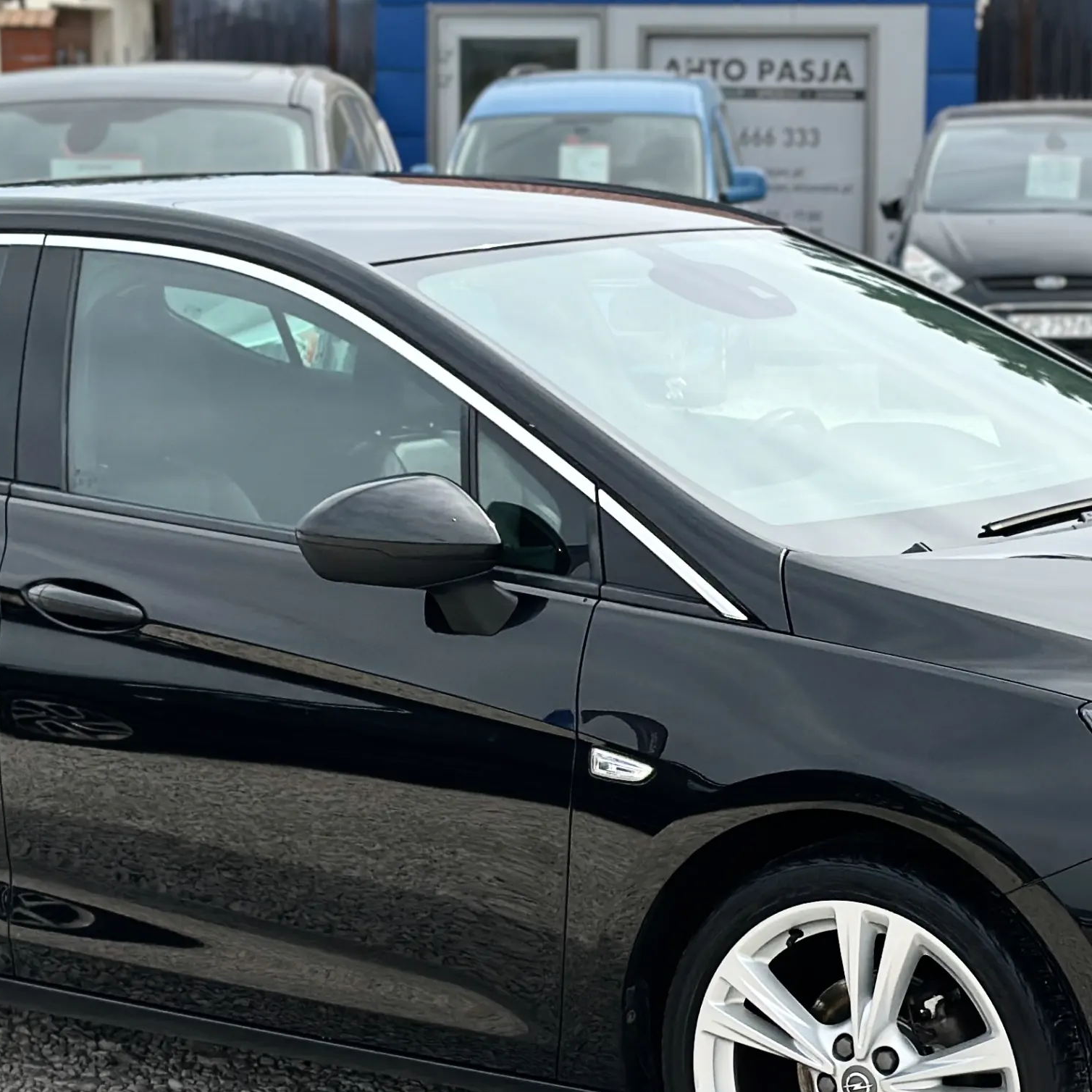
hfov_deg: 16.1
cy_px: 666
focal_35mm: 108
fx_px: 3855
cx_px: 571
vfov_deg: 16.1
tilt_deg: -7.7
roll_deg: +0.5
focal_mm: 6.86
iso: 80
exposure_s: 1/3155
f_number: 1.78
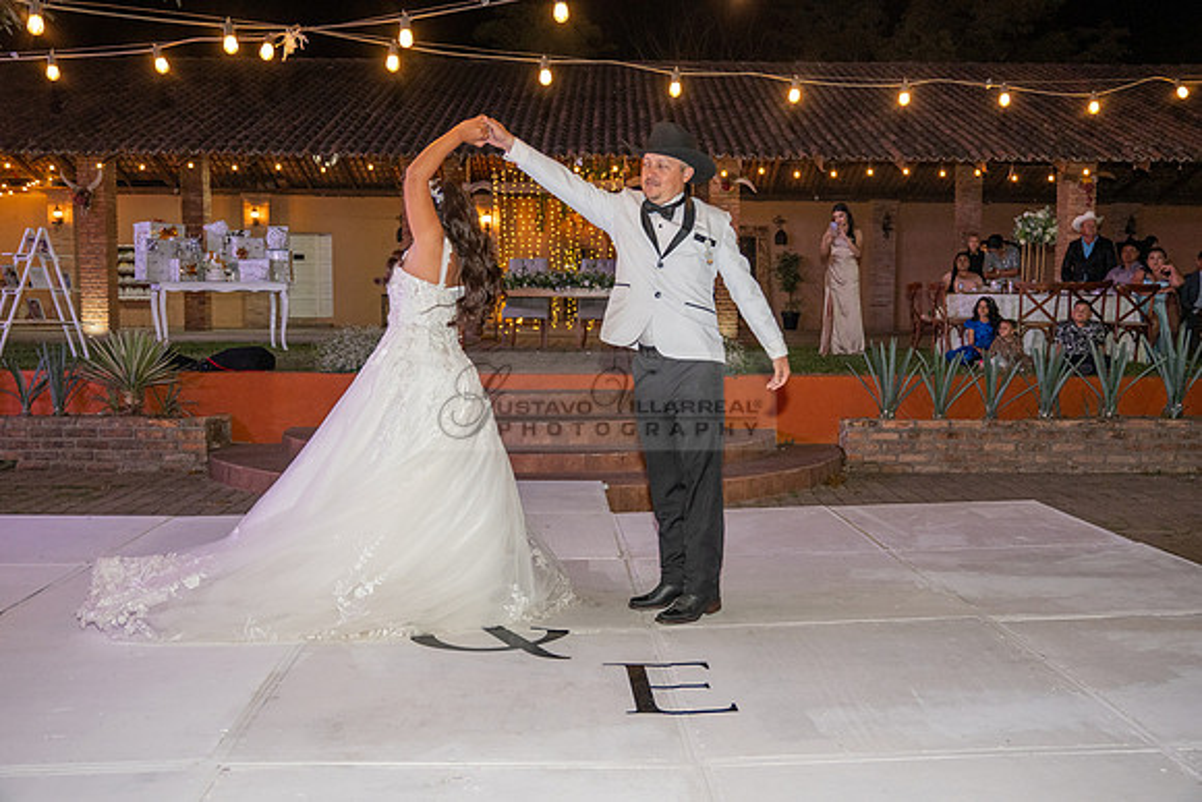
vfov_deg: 38.9
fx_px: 1135
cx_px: 601
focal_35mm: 34
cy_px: 401
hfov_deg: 55.8
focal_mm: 34
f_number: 4.5
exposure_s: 1/160
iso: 2000
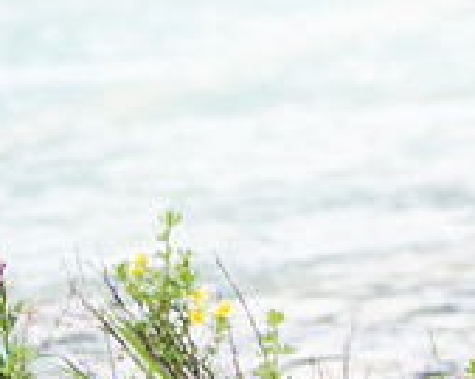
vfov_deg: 13.1
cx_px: 559
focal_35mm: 113
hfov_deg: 16.4
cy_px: -136
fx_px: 1588
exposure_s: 1/4000
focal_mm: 35
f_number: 1.2
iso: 200
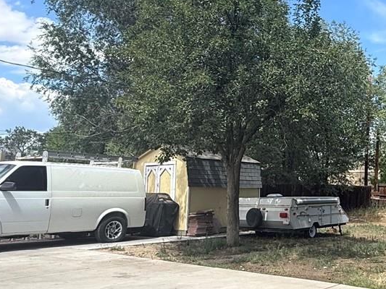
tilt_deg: +7.9
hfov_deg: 41.4
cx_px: 343
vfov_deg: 34.3
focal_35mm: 42
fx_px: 468
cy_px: 127
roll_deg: -1.5
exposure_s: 1/876
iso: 50
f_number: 2.2
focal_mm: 2.22
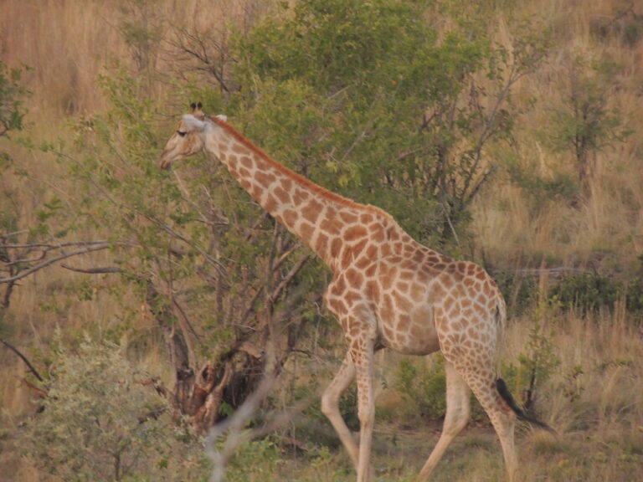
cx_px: 322
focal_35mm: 500
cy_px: 241
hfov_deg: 4.0
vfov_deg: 3.0
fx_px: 9288
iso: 720
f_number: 4.9
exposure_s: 1/60
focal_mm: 89.1
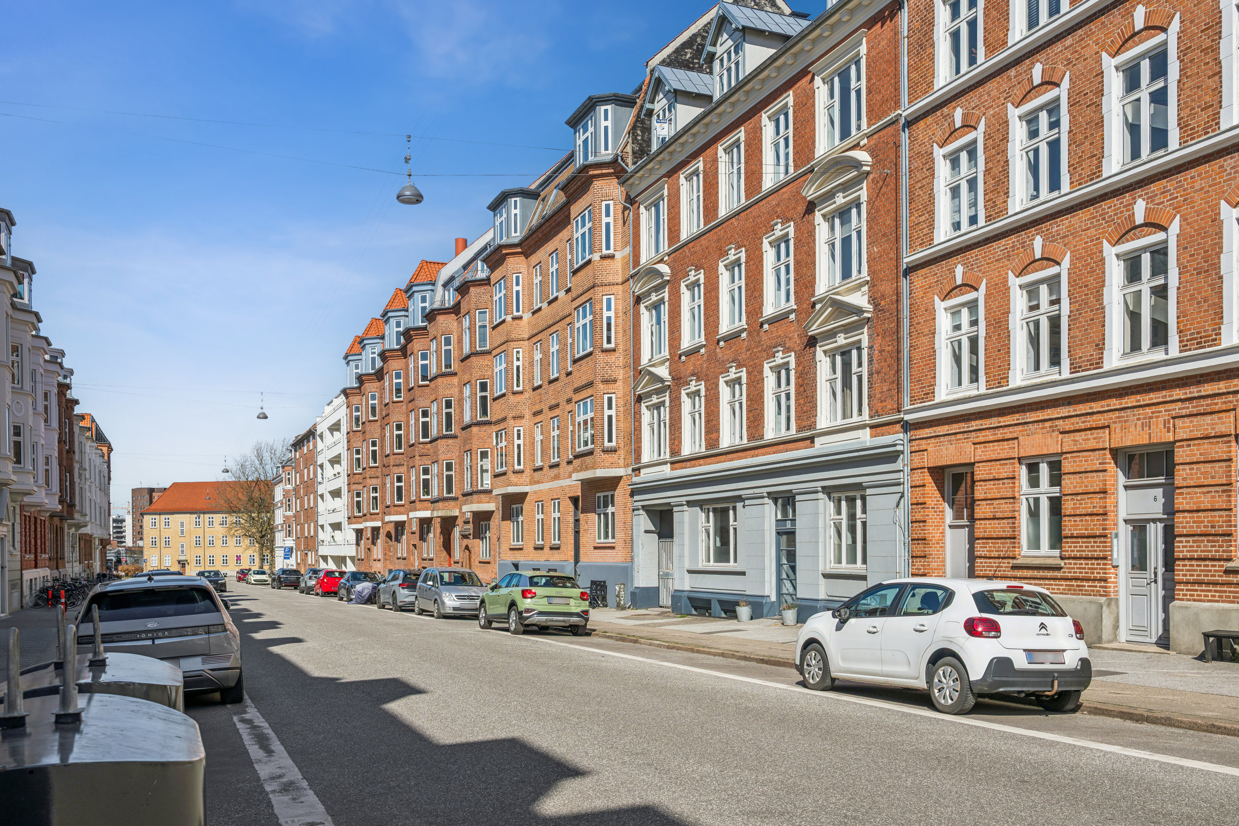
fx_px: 1067
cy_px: 413
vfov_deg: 42.3
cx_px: 620
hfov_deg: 60.3
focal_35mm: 31
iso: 64
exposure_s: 1/400
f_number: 7.1
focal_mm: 31
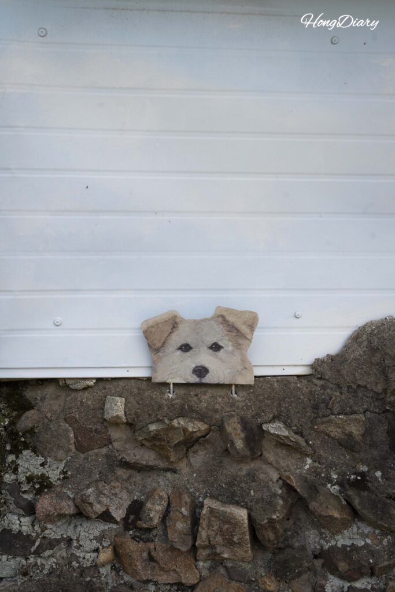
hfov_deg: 36.0
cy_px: 296
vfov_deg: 51.9
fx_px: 609
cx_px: 198
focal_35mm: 37
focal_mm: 37
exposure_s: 1/100
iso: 100
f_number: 9
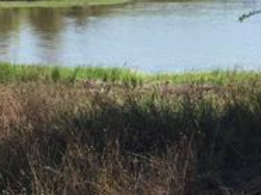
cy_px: 157
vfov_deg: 14.7
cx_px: 167
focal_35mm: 100
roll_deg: +1.7
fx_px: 753
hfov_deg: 19.6
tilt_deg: -14.8
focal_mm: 4.15
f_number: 2.2
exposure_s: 1/1183
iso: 25
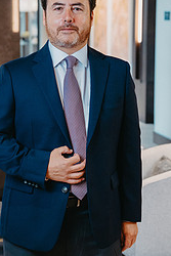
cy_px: 127
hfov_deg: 10.9
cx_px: 58
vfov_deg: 16.3
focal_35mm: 126
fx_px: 896
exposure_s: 1/100
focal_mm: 70
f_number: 4.5
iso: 1000
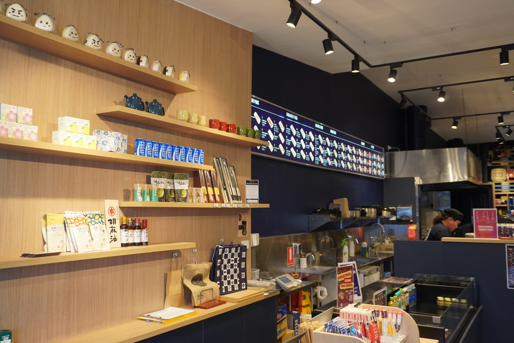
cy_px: 172
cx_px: 257
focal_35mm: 32
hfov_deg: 59.5
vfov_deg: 41.7
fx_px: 450
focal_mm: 21
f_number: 4
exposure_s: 1/160
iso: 1000
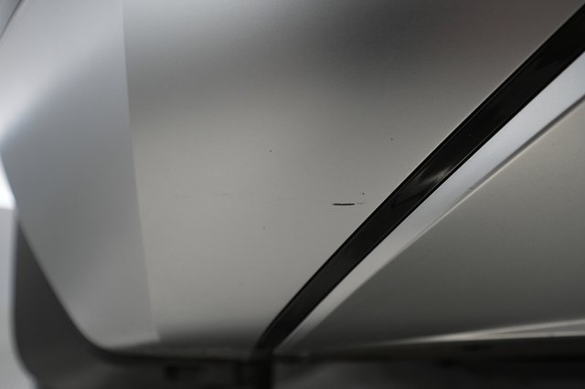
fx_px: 455
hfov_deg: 65.5
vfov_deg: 46.4
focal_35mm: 28
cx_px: 292
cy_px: 194
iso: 1600
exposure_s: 1/100
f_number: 4.5
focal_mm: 28
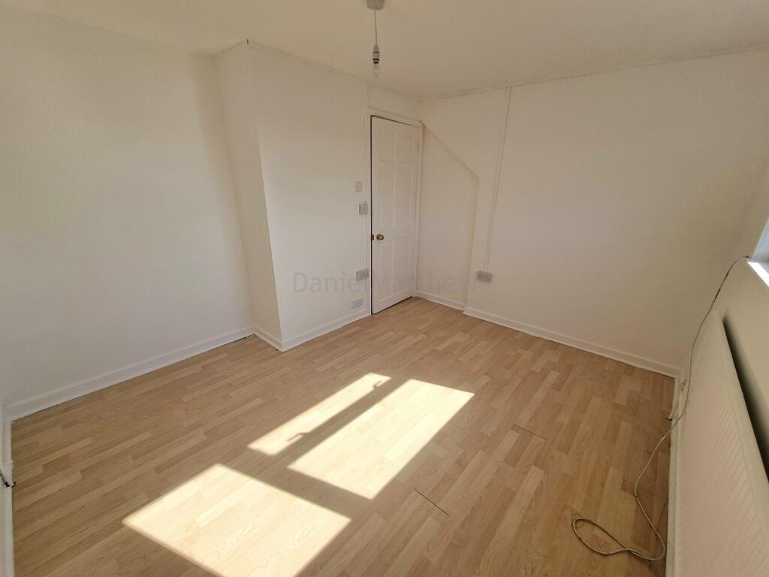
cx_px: 384
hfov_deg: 106.2
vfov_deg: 89.9
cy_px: 288
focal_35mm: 13
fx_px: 289
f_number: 2.2
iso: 50
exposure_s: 1/909
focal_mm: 2.2
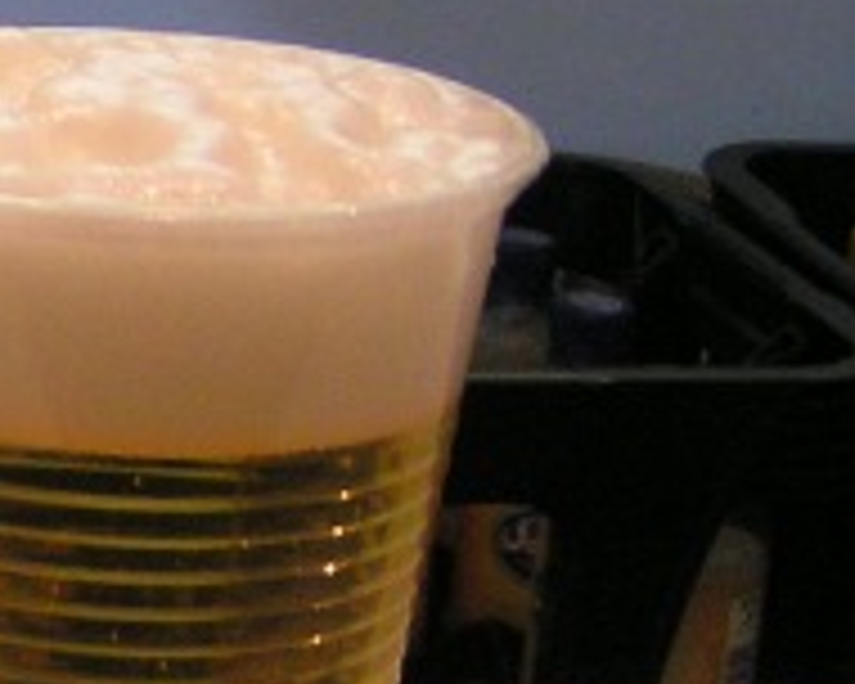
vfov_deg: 9.8
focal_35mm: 156
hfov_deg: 11.2
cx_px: -868
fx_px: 3948
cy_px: 644
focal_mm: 5.8
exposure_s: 1/40
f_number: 2.8
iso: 200
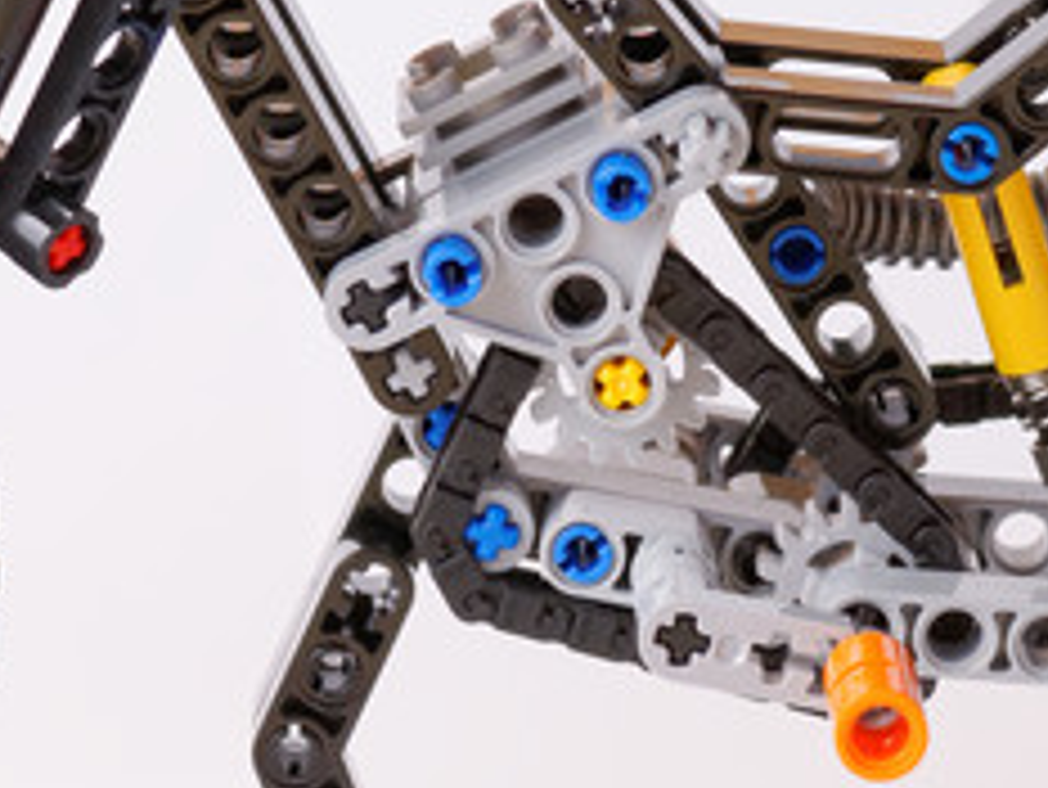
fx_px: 8421
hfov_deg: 7.1
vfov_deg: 5.3
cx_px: 598
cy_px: 167
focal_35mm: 278
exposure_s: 1/160
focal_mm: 50
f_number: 6.3
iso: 200
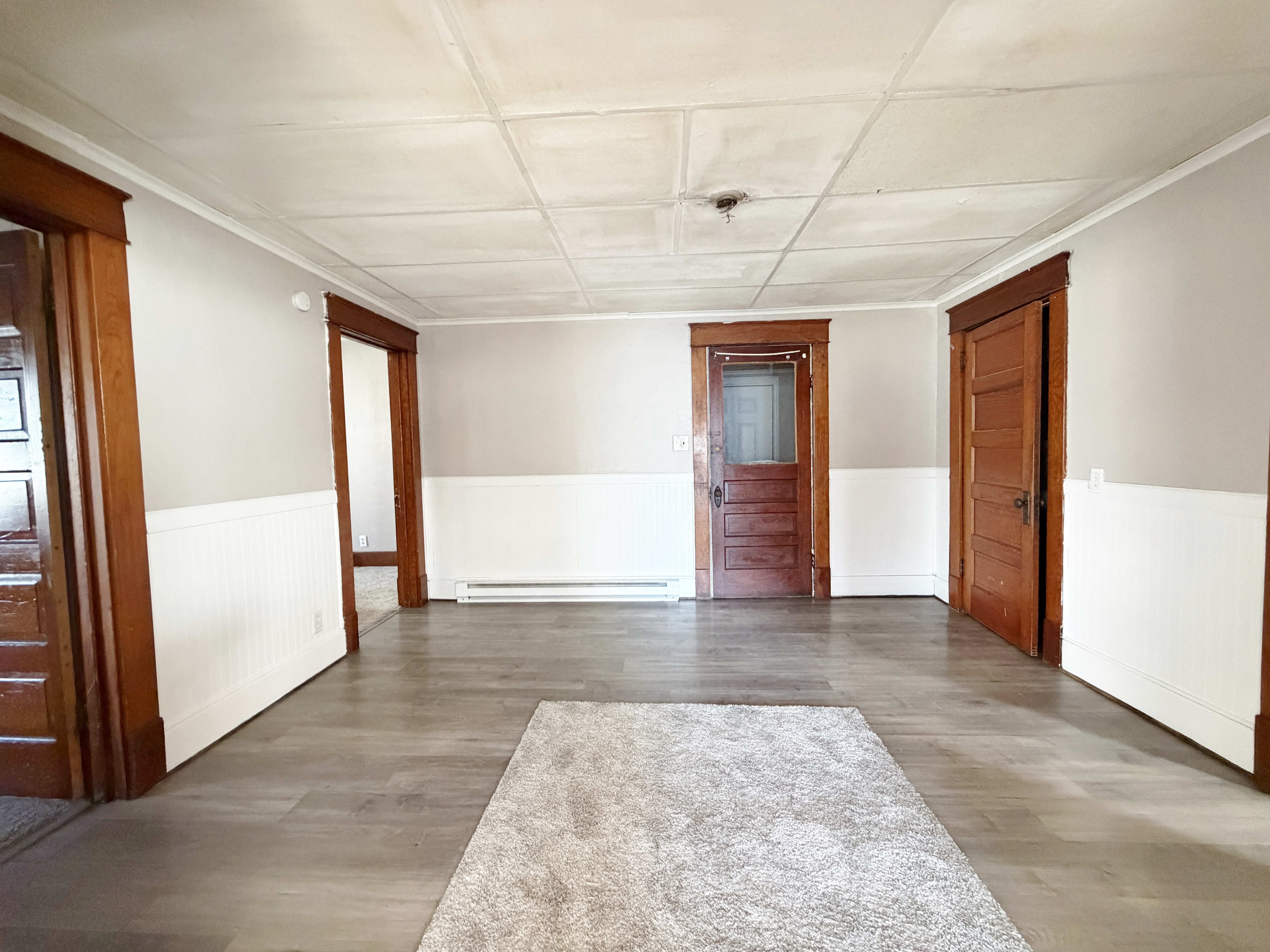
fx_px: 514
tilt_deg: -2.7
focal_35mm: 14
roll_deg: +2.0
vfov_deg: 85.7
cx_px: 635
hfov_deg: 102.1
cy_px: 476
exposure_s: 1/60
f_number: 2.2
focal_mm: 2.22
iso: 640
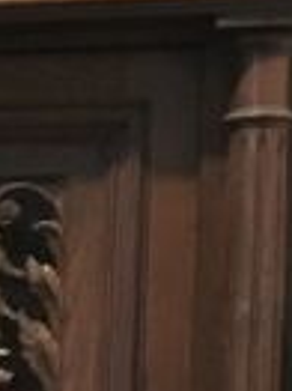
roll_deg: -0.4
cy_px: 534
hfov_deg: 7.5
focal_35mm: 177
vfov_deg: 10.9
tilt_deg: -1.9
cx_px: -545
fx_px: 1994
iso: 400
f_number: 2.2
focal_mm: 4.15
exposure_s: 1/17
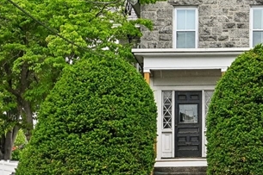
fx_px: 686
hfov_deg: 21.1
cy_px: 50
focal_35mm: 94
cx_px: 254
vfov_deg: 14.5
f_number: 8
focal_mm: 28
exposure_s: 1/250
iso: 400
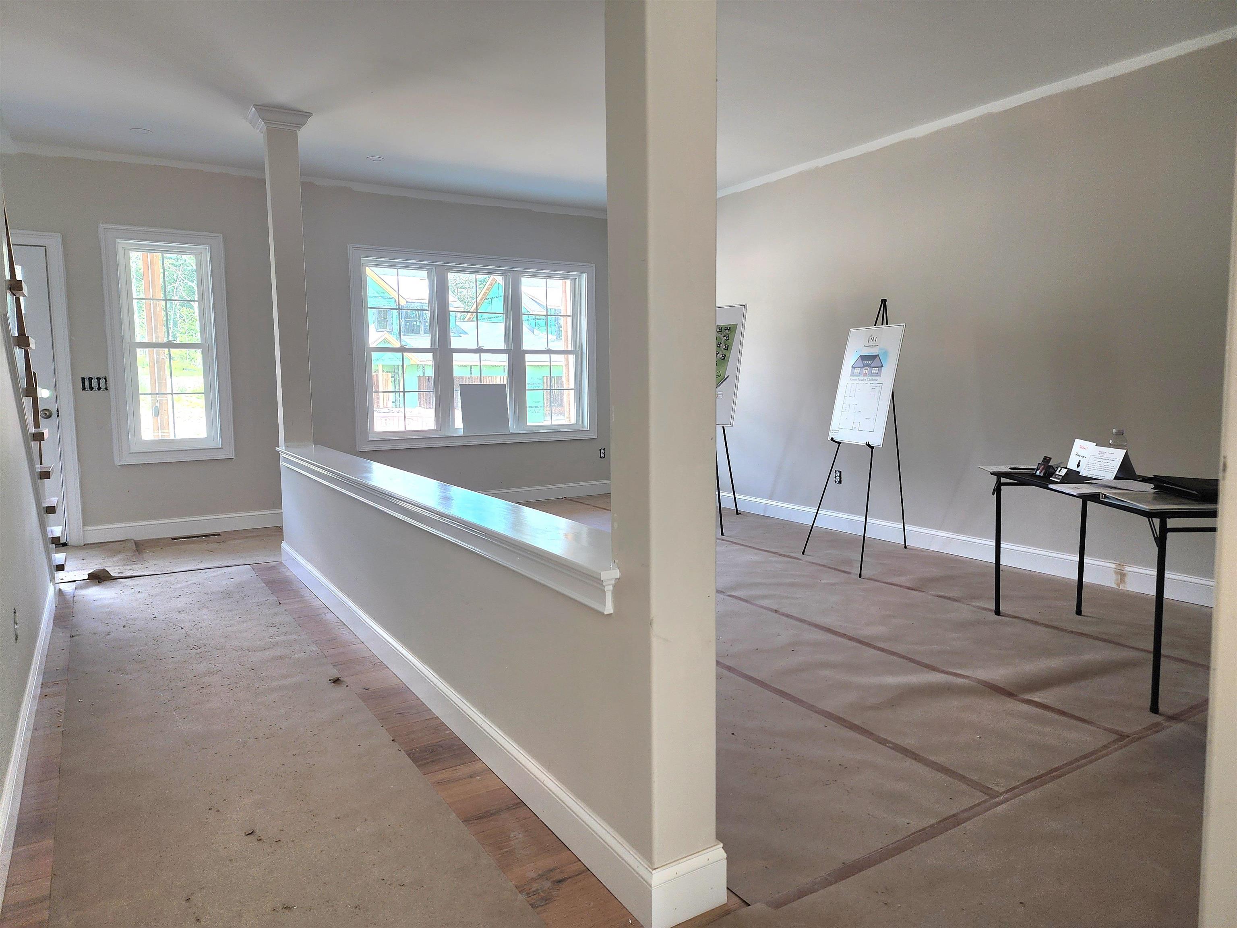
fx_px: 822
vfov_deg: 58.9
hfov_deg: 73.9
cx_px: 618
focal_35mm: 23
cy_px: 464
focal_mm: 6.4
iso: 80
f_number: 1.8
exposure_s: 1/182
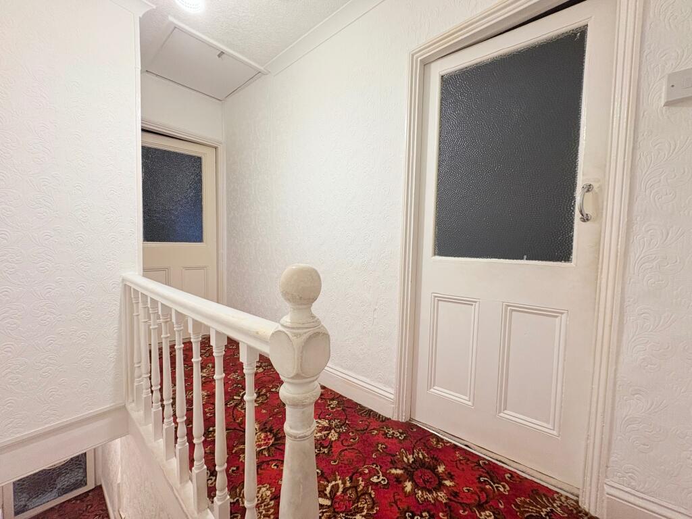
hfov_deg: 102.1
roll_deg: -0.2
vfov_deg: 85.7
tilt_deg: -2.7
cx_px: 346
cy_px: 260
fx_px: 280
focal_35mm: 14
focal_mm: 2.22
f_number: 2.2
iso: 125
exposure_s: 1/50
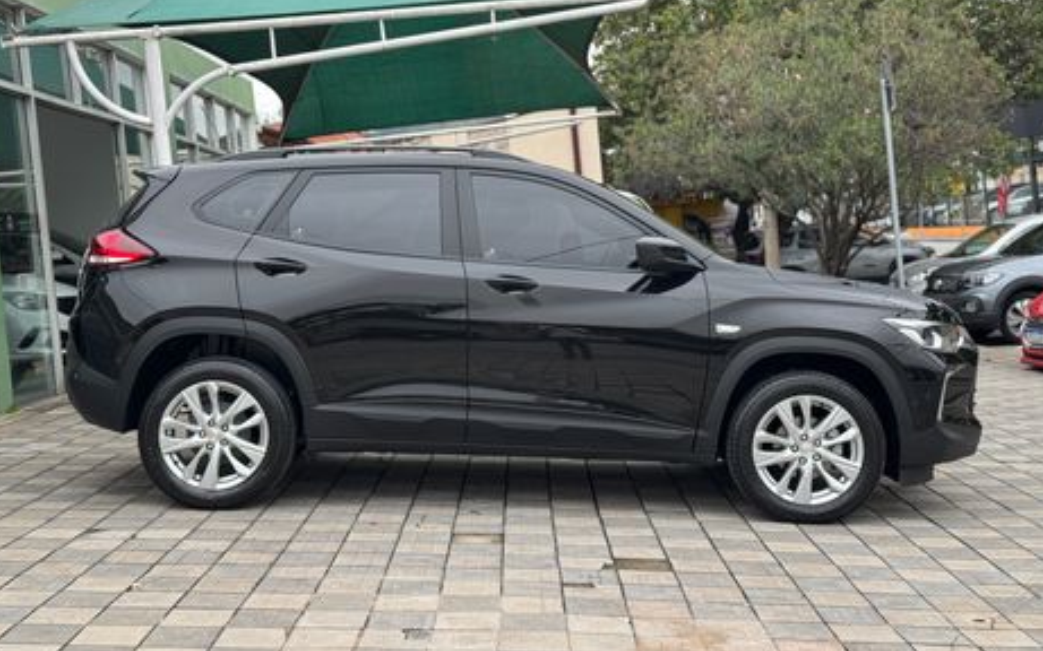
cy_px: 264
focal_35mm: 52
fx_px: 1478
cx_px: 516
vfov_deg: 24.8
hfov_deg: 38.9
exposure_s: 1/172
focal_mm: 6.76
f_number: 1.78
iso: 64
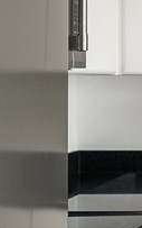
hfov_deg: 10.5
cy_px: 95
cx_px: 374
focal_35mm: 102
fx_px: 631
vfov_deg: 20.4
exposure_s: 1/4
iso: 400
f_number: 8
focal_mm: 12
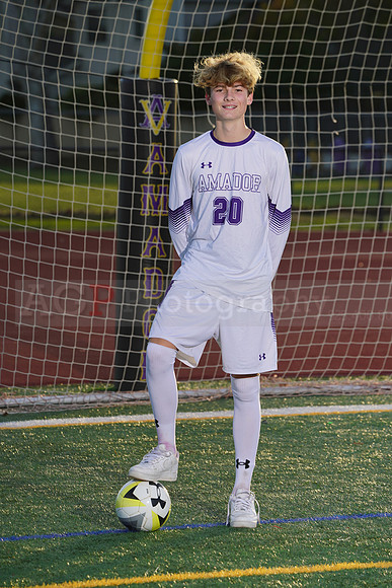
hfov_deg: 5.8
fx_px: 3885
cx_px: 196
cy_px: 294
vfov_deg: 8.6
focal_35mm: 238
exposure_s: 1/200
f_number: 8
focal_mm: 238
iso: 100
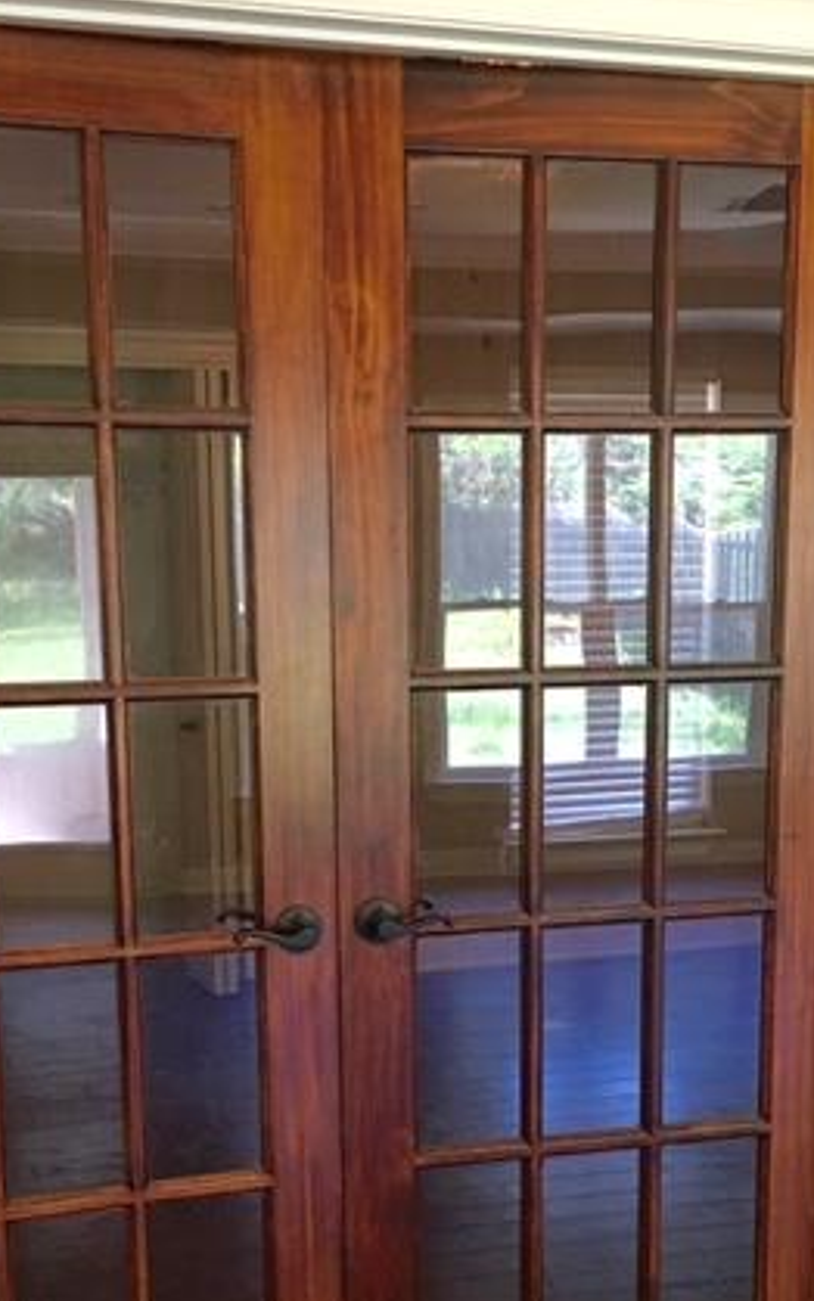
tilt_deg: -9.8
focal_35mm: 47
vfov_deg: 42.0
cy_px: 876
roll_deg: +1.1
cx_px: 404
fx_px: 1668
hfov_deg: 27.4
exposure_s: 1/15
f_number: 2.2
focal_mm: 4.15
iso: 80
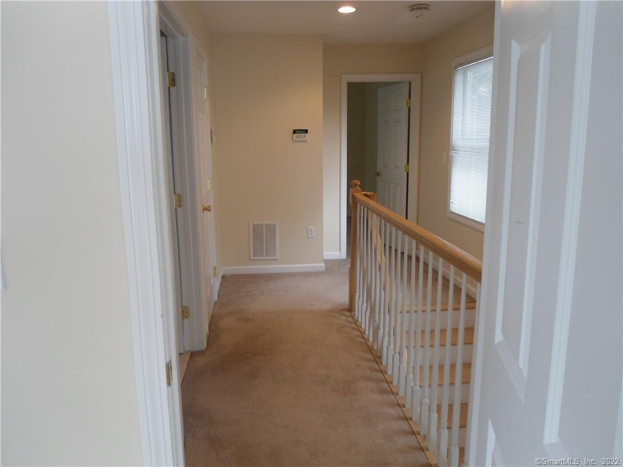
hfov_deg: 67.3
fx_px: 468
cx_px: 312
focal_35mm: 26
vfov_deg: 53.1
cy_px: 234
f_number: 2.8
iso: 100
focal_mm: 4.7
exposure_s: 1/30
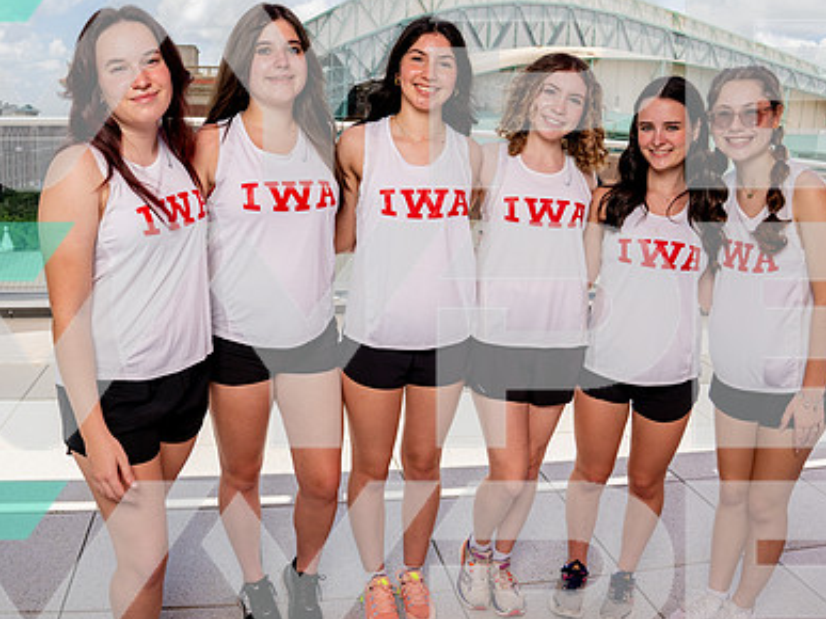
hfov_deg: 60.0
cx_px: 395
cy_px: 336
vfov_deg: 46.7
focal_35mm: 30
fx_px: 716
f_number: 4
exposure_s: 1/1250
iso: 100
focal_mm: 20
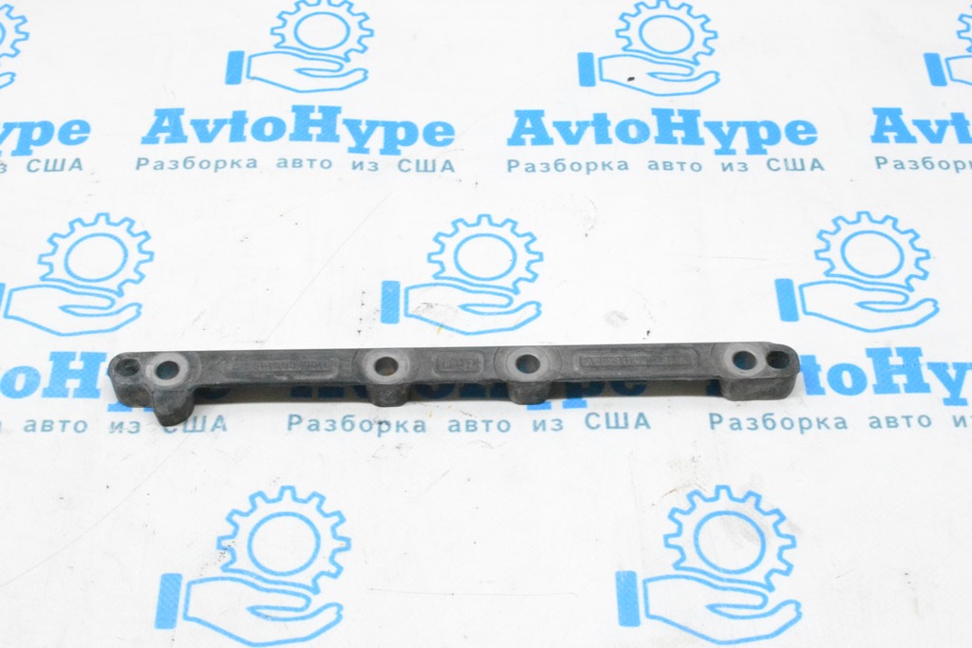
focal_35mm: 57
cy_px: 324
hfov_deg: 35.0
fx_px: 1539
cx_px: 486
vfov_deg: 23.8
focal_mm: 38
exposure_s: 1/50
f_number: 18
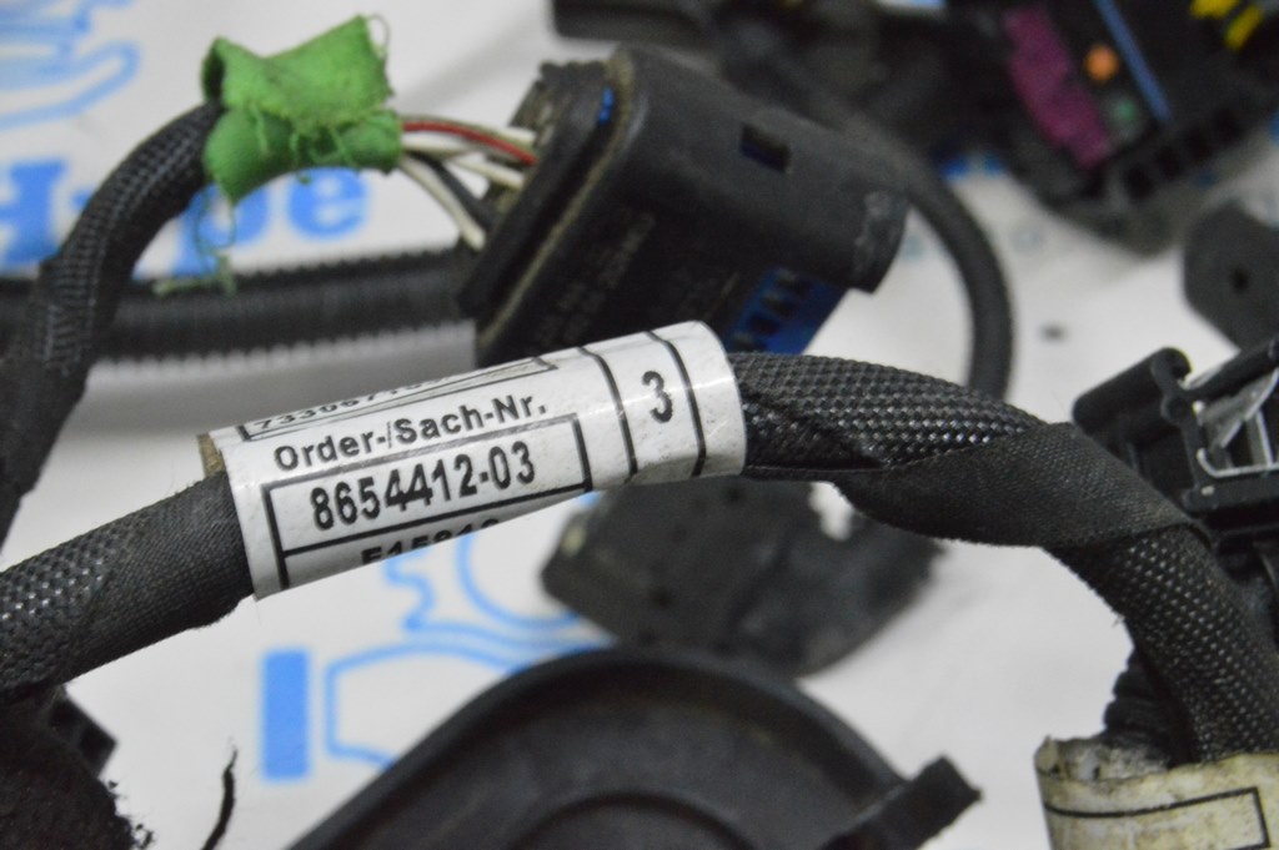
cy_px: 425
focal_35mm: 82
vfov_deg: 16.5
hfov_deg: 24.6
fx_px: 2929
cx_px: 640
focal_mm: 55
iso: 6400
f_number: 20
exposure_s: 1/20
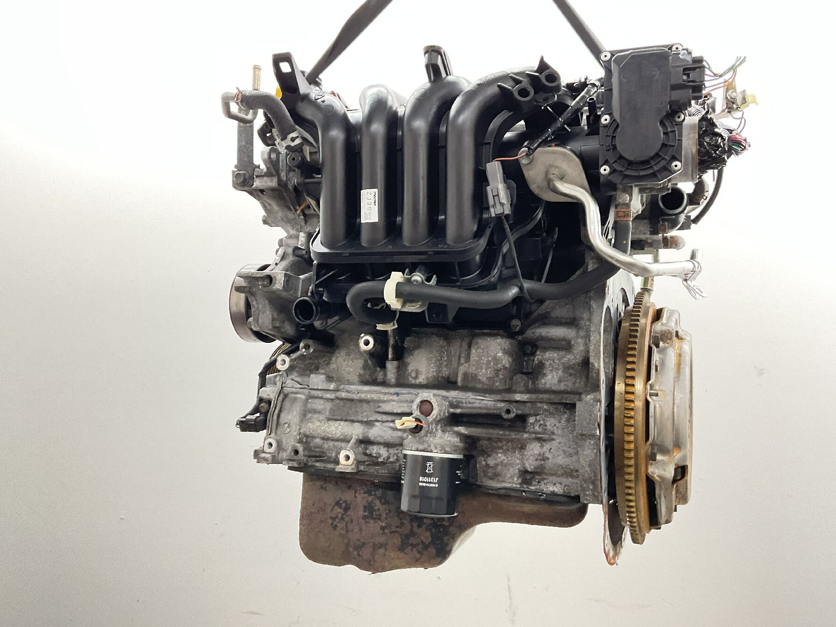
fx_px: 749
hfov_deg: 58.4
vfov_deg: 45.4
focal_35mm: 31
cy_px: 303
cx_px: 414
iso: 125
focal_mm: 3
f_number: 1.8
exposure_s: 1/50
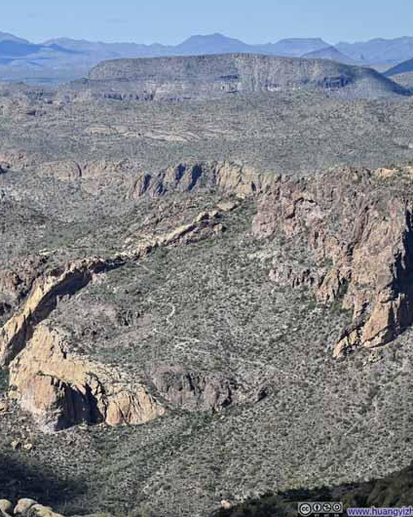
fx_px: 2597
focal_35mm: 170
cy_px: 258
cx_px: 58
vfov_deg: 11.4
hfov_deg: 9.1
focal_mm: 120
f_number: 5.6
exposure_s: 1/1250
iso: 100
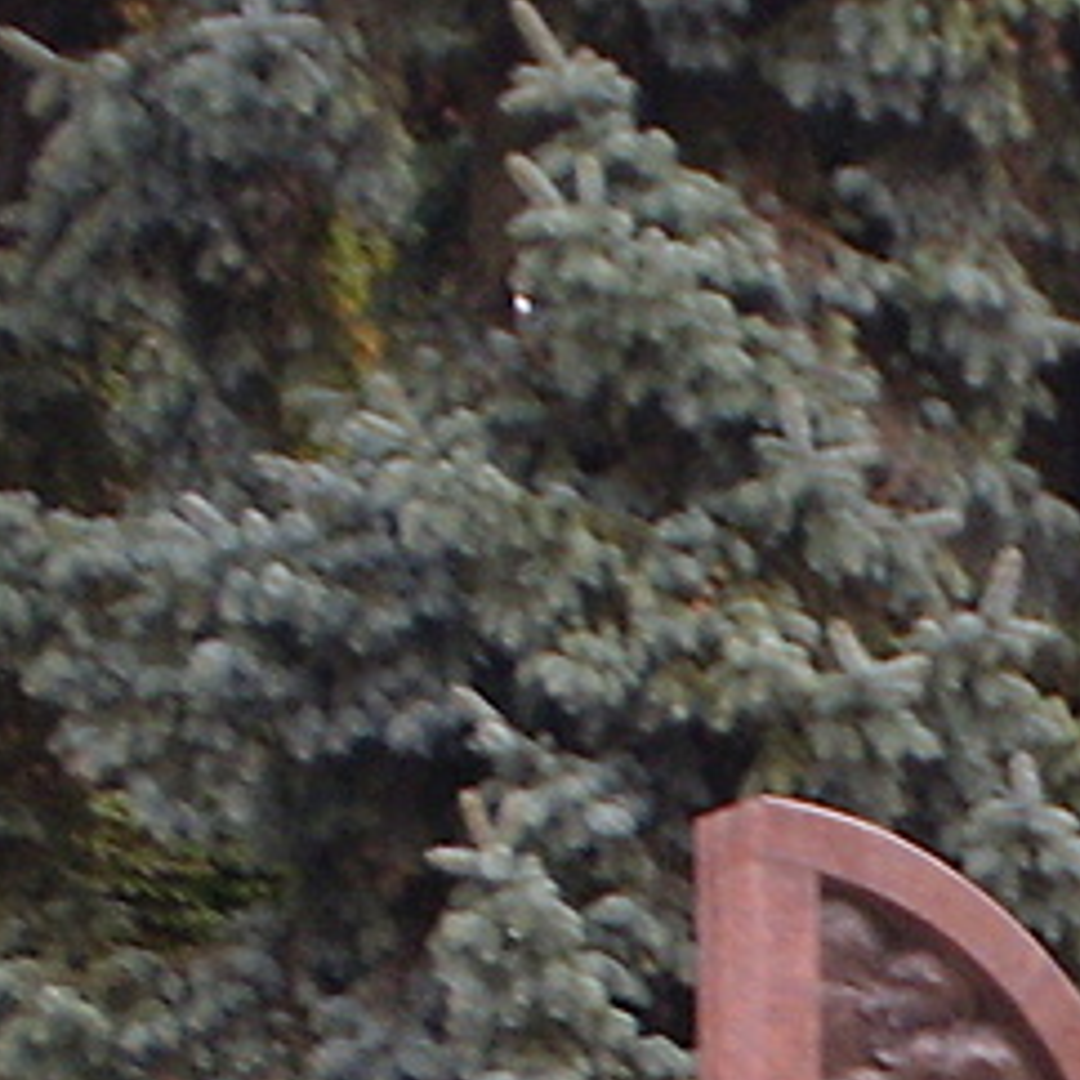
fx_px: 5577
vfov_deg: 10.4
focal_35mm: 158
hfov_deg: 10.7
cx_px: 1522
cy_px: 1950
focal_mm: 6.3
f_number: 3.1
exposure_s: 1/40
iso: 64
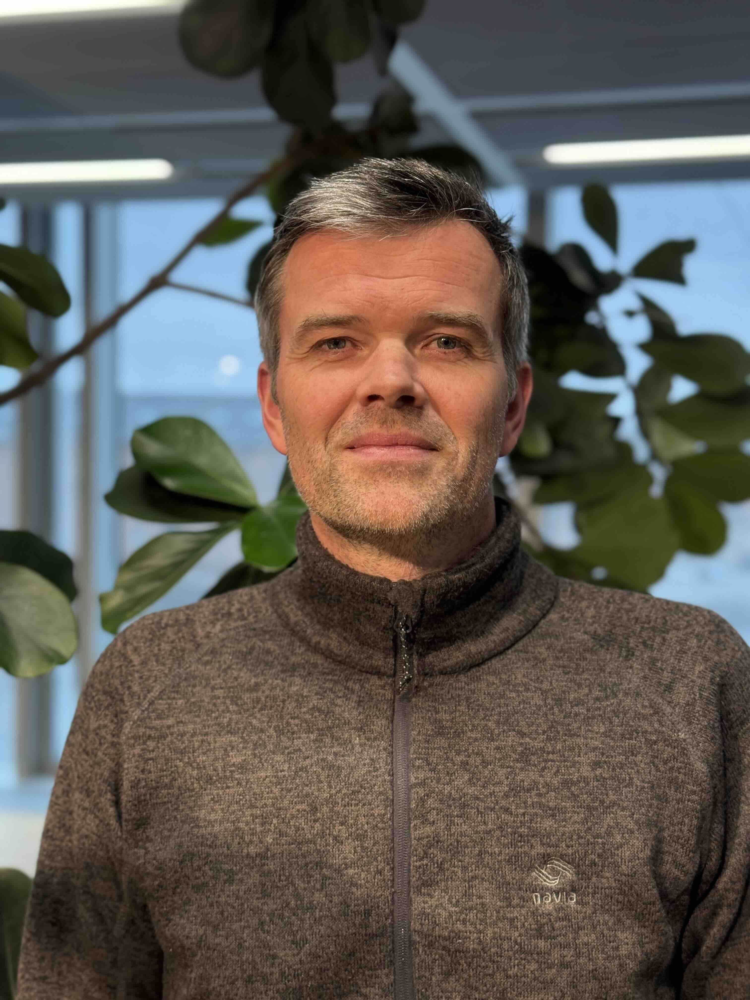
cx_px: 375
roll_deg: -1.0
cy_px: 500
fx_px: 1387
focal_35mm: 48
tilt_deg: -2.4
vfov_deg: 39.7
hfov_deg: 30.3
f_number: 1.78
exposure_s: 1/100
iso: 125
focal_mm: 6.76
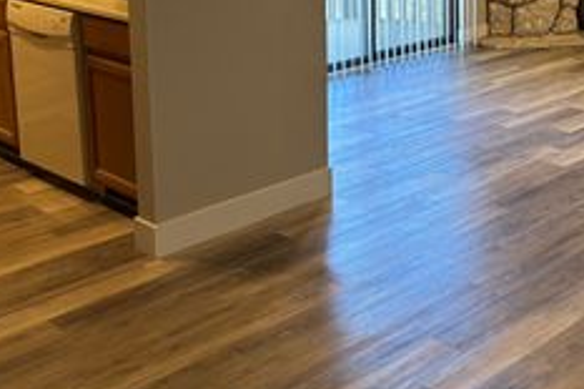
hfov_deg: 33.2
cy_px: 1
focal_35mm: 58
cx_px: 494
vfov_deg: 22.5
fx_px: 940
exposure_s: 1/60
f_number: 1.6
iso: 80
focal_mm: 5.96
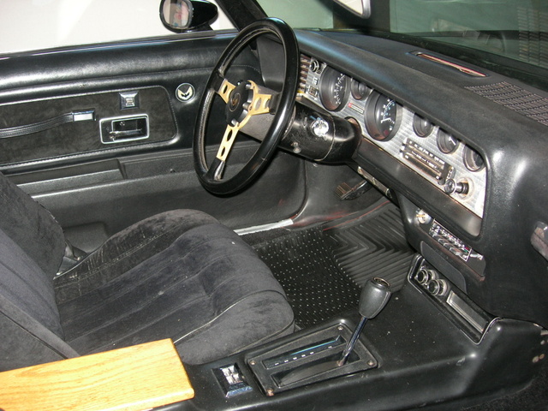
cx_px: 274
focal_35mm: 38
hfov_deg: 49.0
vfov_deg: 37.7
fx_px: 602
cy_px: 206
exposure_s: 1/60.1
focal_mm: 7.8
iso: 128
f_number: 2.8
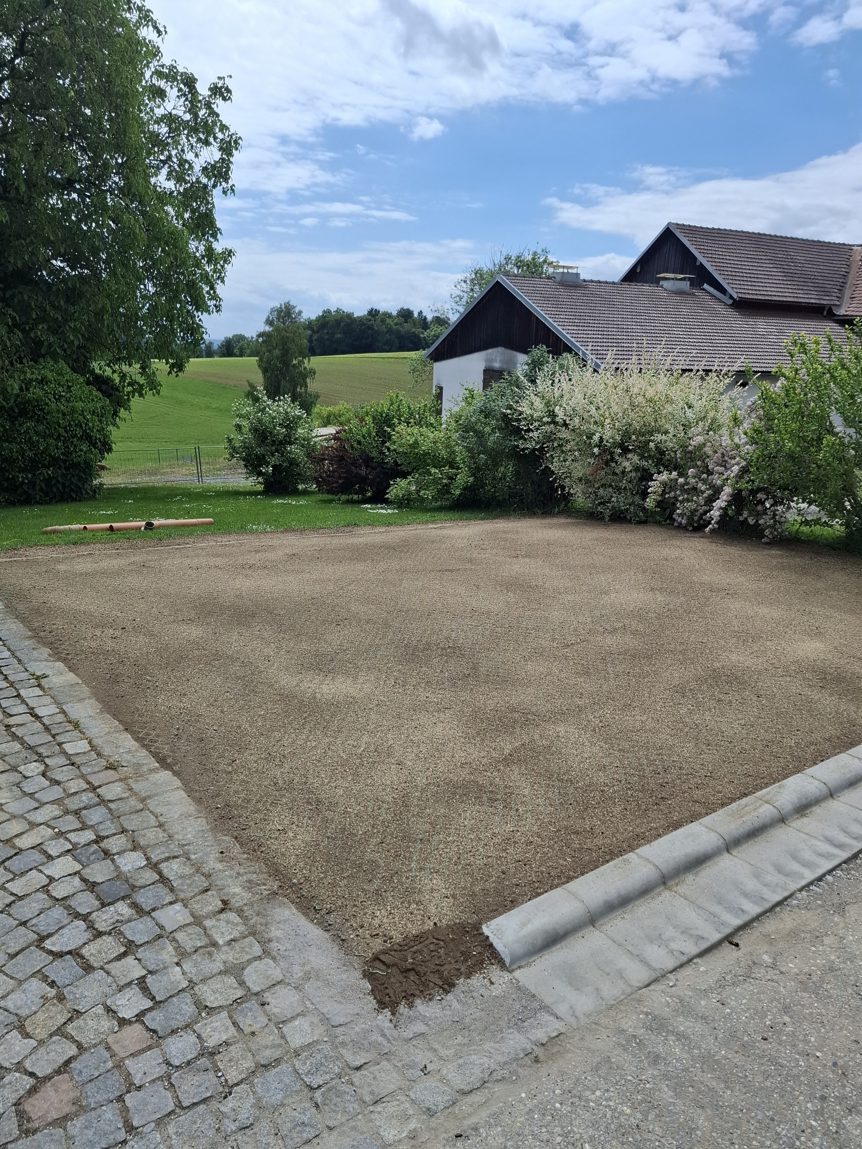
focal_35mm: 23
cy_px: 574
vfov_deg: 73.9
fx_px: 764
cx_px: 431
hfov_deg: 58.9
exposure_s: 1/2500
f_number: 1.8
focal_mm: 5.54
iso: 50
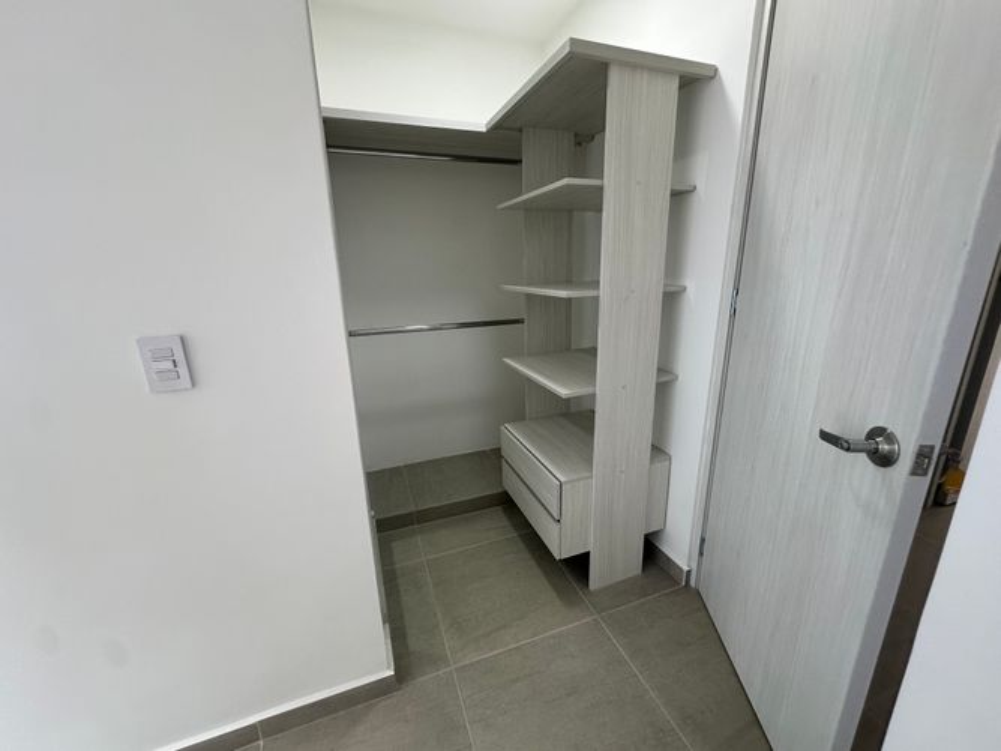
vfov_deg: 85.7
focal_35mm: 14
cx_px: 500
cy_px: 376
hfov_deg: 102.1
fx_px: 405
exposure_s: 1/120
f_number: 2.2
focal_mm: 2.22
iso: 160
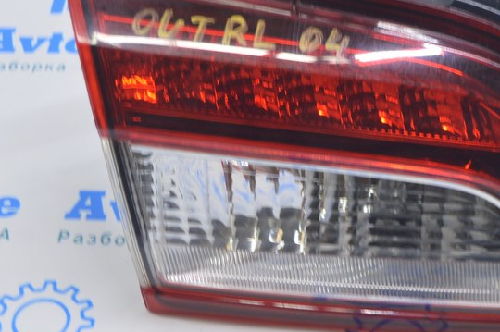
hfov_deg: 22.3
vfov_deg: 15.0
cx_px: 319
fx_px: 1263
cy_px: 164
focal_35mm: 91
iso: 400
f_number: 5.6
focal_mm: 32
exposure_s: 1/20
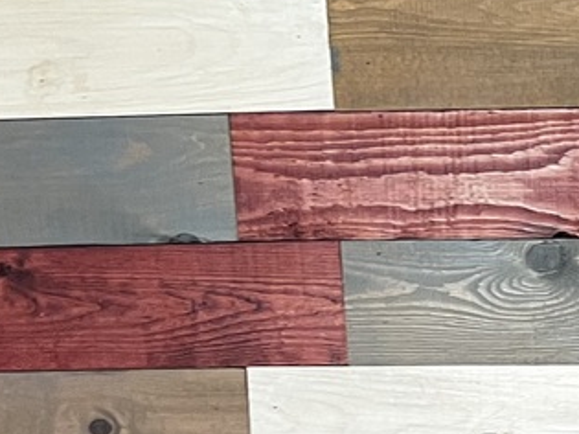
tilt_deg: -9.3
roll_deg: +3.9
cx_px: 827
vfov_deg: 12.4
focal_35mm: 119
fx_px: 1990
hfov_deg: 15.5
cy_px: 318
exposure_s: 1/61
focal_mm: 5.7
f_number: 1.5
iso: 125
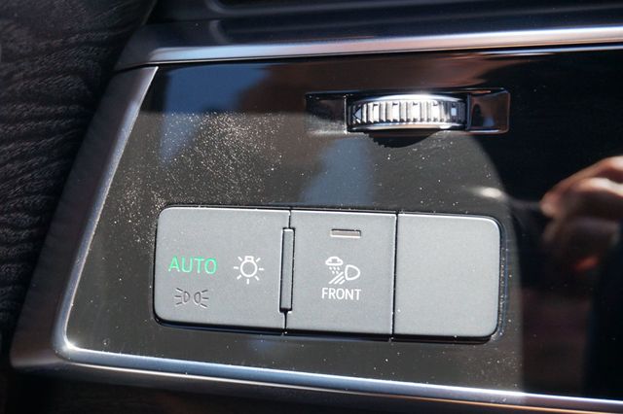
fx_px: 908
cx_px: 312
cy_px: 207
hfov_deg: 37.9
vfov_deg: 25.7
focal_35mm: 52
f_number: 5.6
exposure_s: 1/60
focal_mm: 35
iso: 400
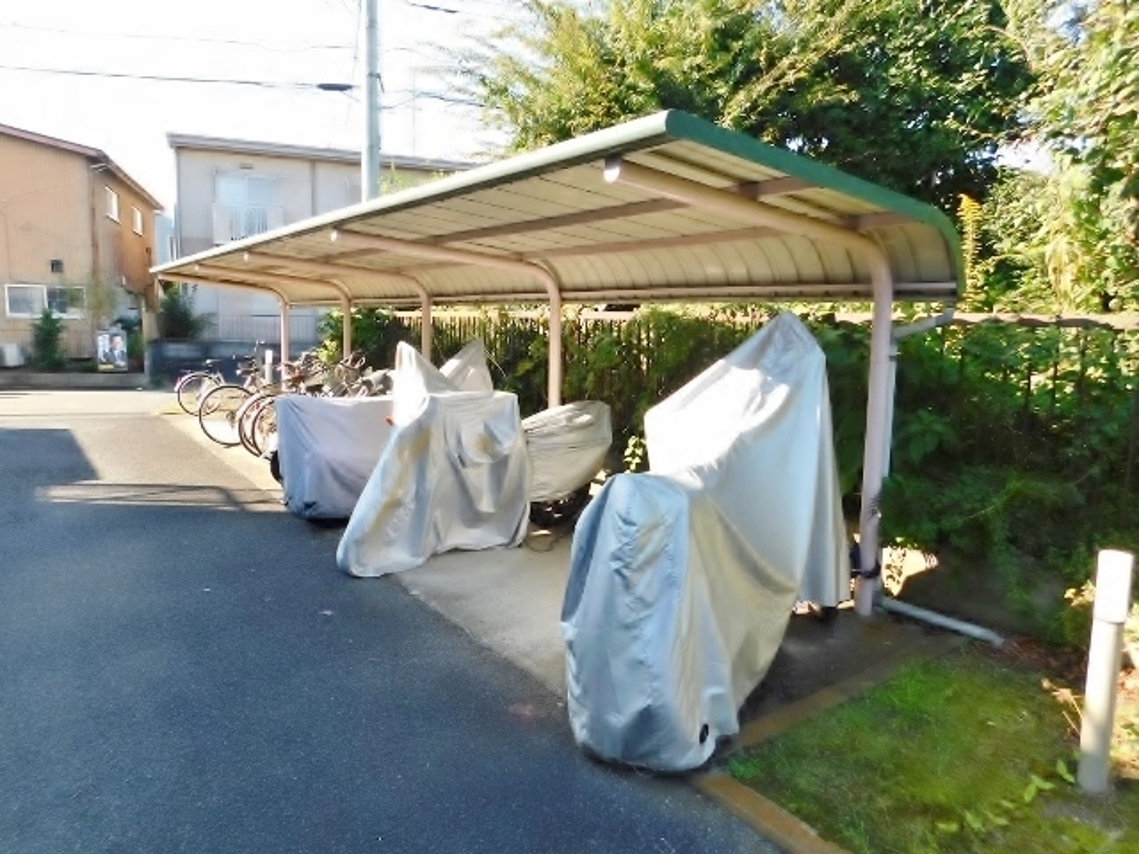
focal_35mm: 23
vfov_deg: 58.9
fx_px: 757
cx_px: 570
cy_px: 427
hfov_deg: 73.9
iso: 125
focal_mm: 4
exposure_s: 1/250
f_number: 3
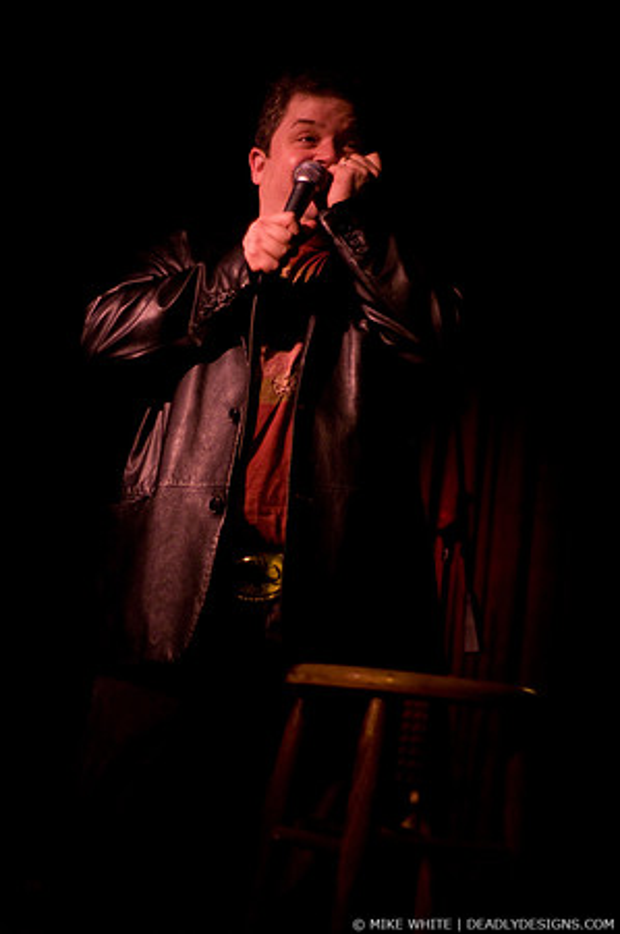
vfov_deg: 27.0
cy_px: 467
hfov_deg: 18.1
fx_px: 1942
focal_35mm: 75
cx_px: 310
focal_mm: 50
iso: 1000
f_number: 1.8
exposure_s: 1/250
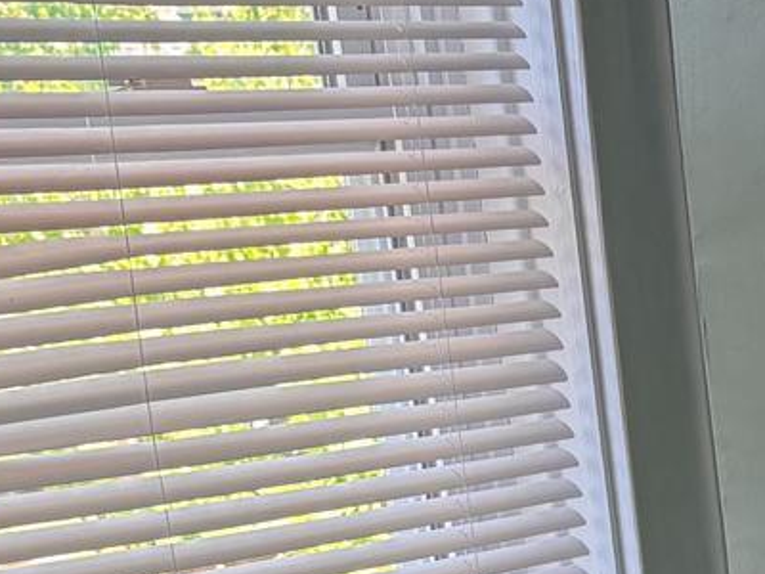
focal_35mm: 133
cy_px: 1089
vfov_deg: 10.4
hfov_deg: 14.4
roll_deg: +5.4
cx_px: 895
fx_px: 2939
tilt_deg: -16.0
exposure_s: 1/120
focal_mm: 5.96
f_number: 1.6
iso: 80
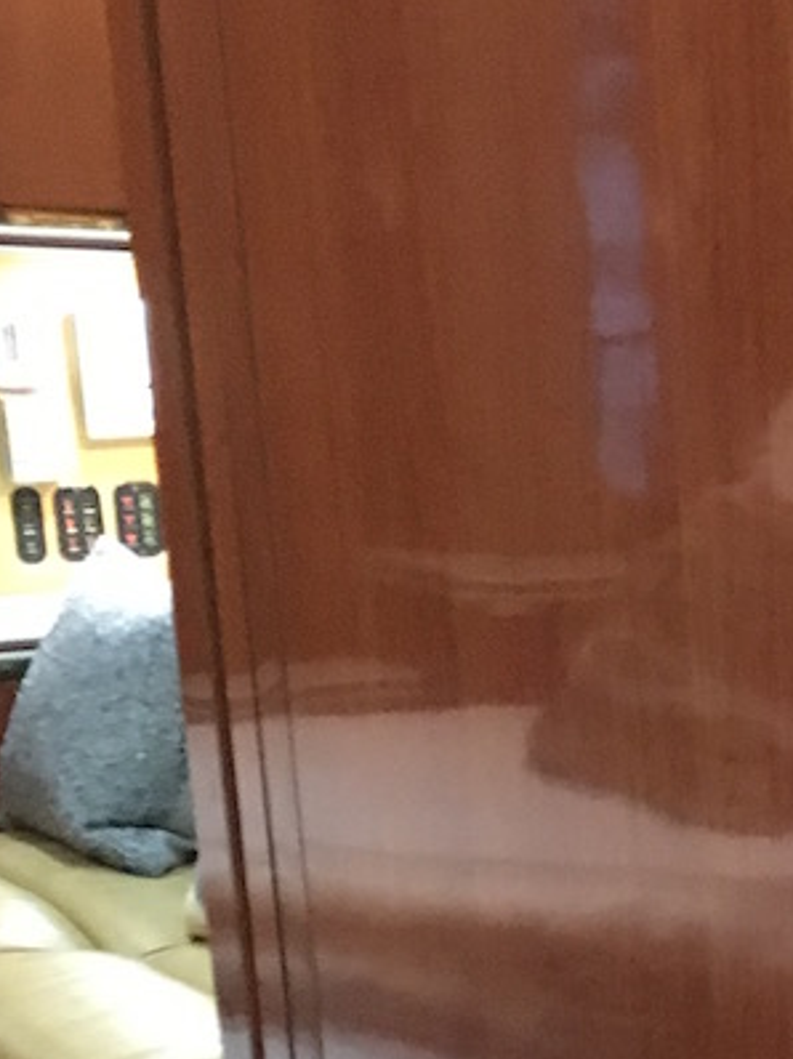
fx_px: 3272
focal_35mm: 107
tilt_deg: -20.6
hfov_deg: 12.7
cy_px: 1329
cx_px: 1368
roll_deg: +0.1
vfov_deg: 17.4
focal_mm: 4.15
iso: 400
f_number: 2.2
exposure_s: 1/15
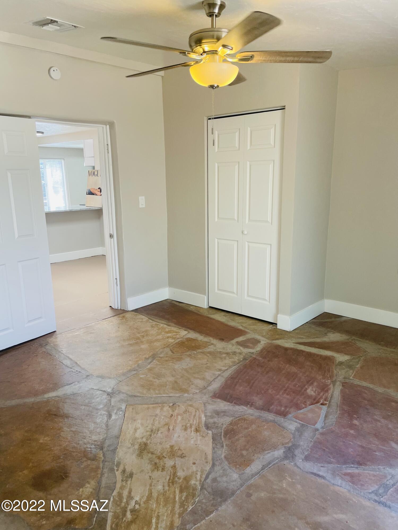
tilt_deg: -12.6
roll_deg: +1.2
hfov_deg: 53.1
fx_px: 399
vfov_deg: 67.3
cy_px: 265
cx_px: 199
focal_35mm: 26
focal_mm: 4.2
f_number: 1.6
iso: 50
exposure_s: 1/121
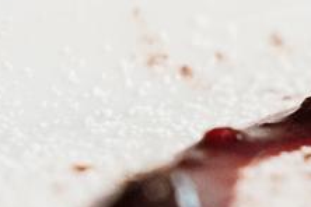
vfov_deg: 3.7
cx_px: 932
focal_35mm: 367
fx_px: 3170
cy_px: -306
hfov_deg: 5.3
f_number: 3.2
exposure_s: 1/200
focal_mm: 51
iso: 5000
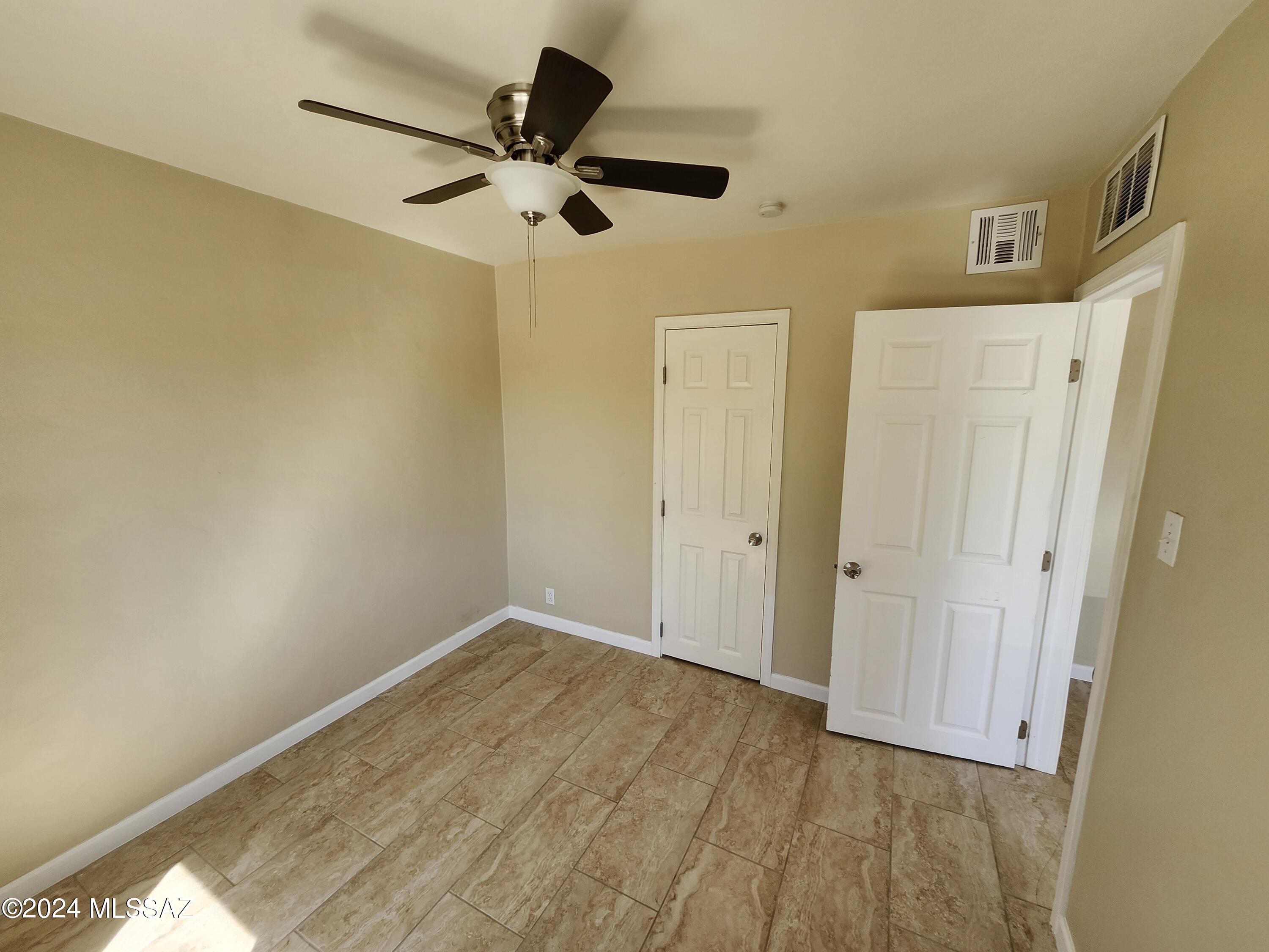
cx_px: 634
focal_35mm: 13
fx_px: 477
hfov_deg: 106.2
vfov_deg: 89.9
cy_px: 476
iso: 50
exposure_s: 1/120
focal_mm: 1.74
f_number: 2.2
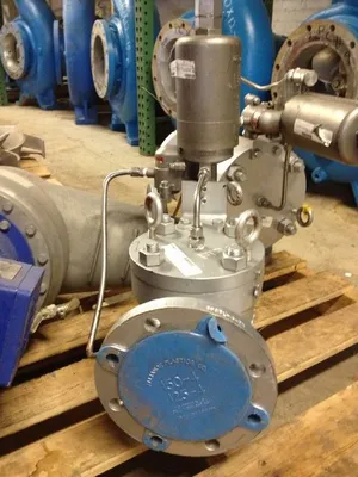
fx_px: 483
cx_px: 179
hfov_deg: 40.7
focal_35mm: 35
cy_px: 238
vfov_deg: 52.6
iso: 400
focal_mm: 4.28
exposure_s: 1/20
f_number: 2.4
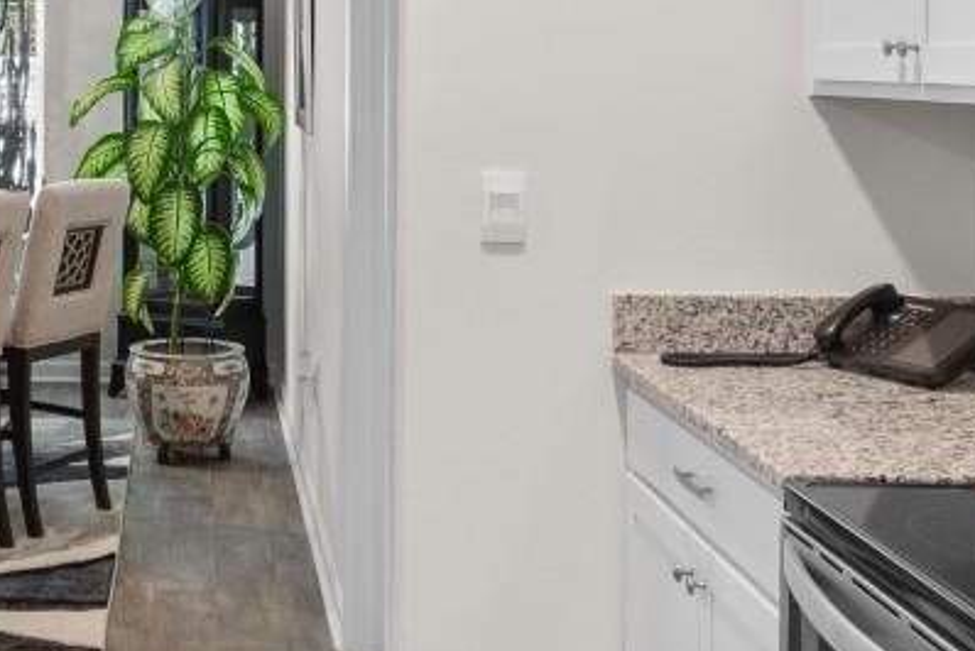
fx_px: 1653
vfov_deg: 21.7
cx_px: 93
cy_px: 44
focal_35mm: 61
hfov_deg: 31.3
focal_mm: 10
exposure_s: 1/3
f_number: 4.5
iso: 100
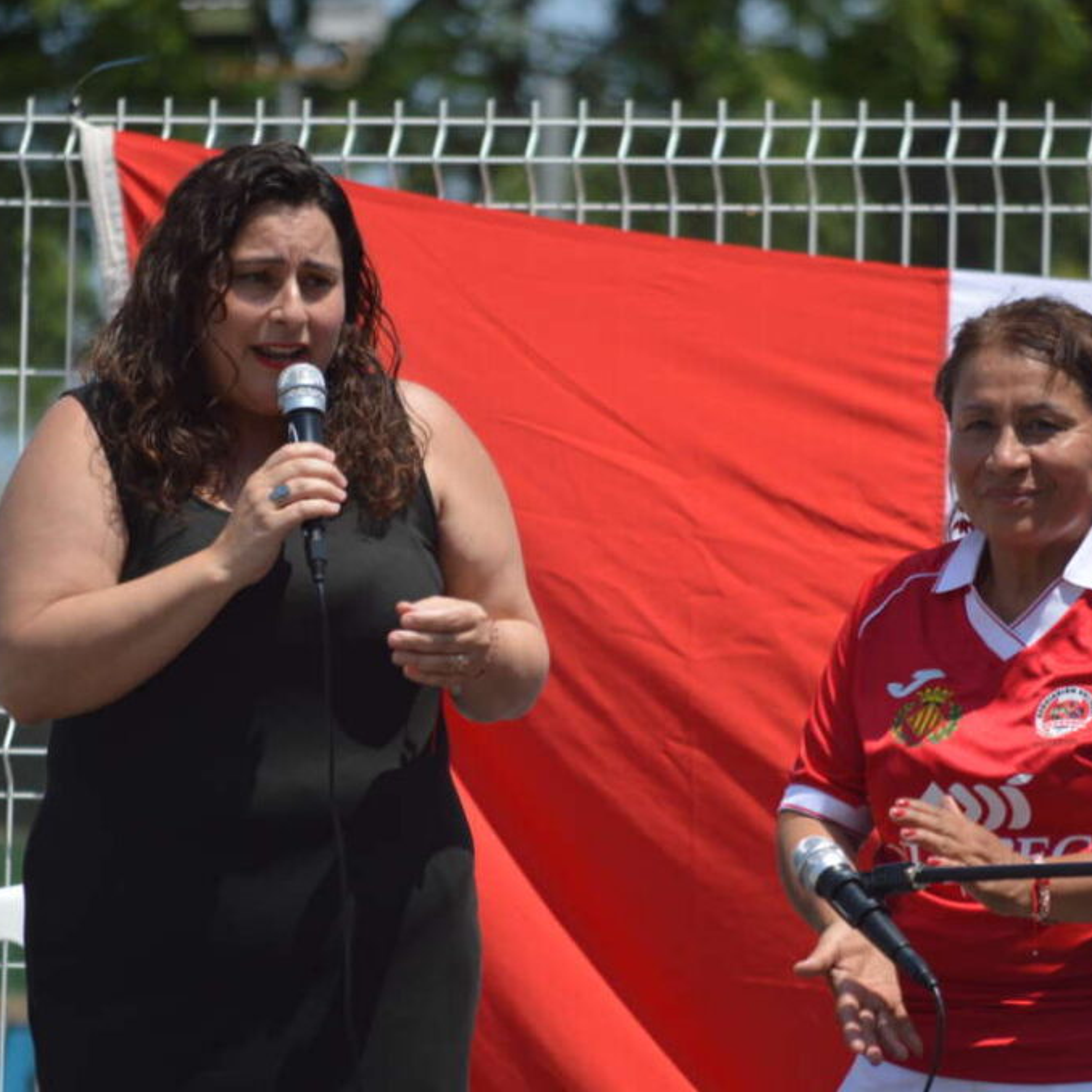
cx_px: 652
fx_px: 13741
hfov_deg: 4.6
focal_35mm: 385
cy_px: 545
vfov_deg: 4.6
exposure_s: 1/500
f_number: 5.6
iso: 100
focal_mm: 200
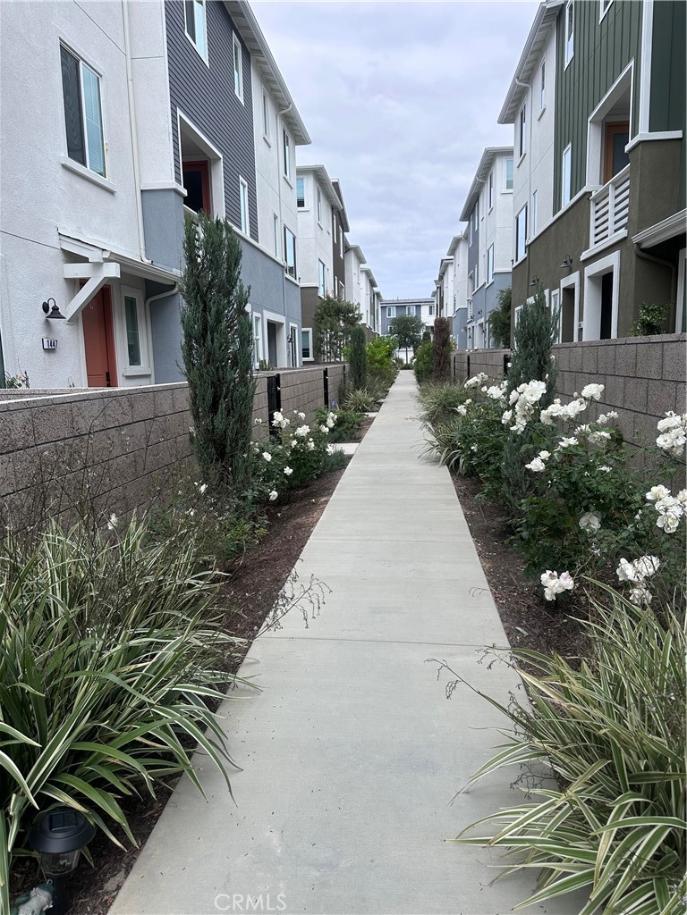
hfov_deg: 56.8
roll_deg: +0.8
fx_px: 635
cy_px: 458
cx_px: 344
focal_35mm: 24
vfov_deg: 71.6
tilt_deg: -8.3
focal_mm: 6.86
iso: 80
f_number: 1.78
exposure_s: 1/3597
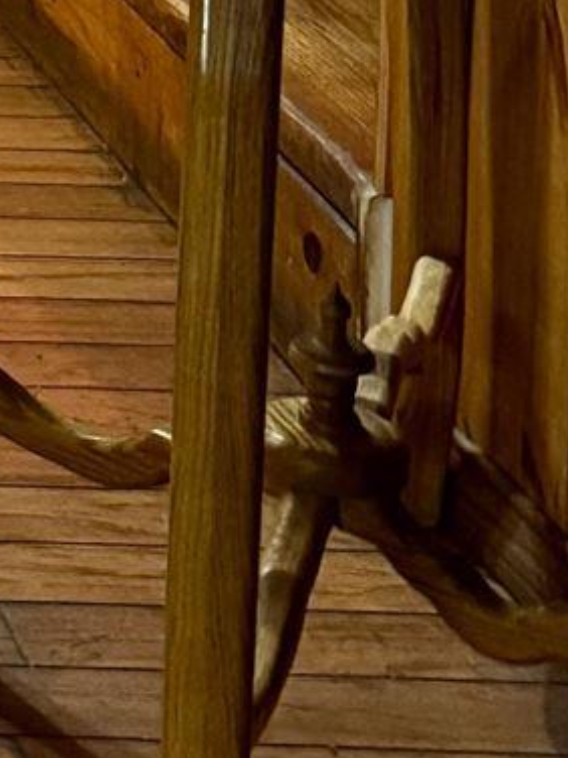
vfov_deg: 11.9
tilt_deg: -3.9
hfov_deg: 8.7
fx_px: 3216
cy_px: -778
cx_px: -987
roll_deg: +0.6
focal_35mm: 147
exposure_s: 1/40
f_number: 1.78
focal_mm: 6.76
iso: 640
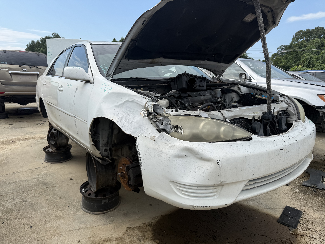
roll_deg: -3.8
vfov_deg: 56.8
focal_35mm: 24
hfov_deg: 71.6
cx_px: 162
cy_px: 122
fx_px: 225
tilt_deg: -7.1
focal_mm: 6.76
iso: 80
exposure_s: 1/3021
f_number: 1.78
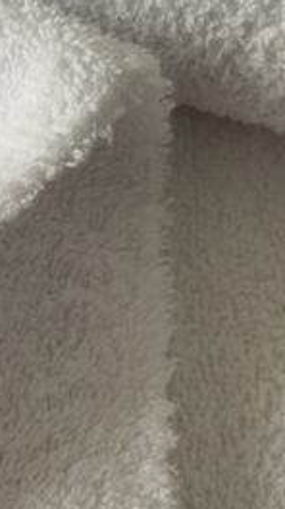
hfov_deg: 21.5
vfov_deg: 37.9
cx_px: 54
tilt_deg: -65.9
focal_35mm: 55
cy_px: 241
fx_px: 741
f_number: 1.8
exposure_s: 1/60
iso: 200
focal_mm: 4.25
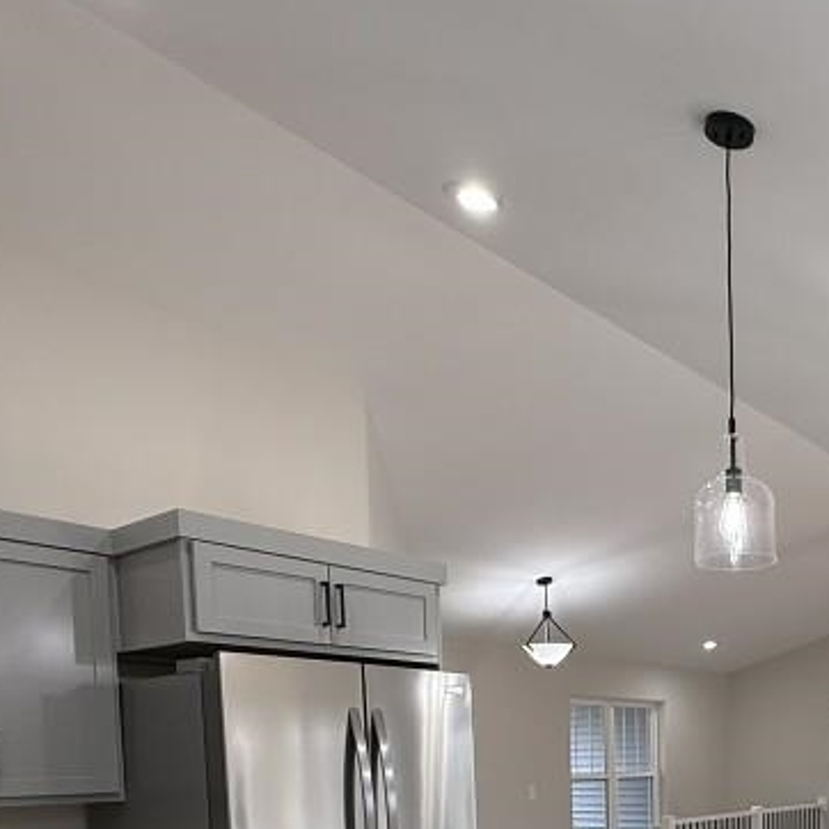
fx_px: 948
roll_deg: +1.3
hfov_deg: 43.8
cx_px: 717
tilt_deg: -4.4
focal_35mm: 35
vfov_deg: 41.5
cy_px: 818
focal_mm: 2.22
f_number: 2.2
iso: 160
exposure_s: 1/120
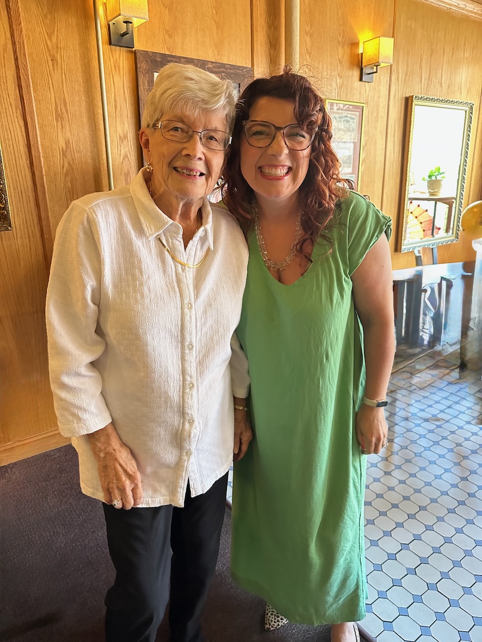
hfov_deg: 56.8
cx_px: 241
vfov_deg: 71.6
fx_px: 446
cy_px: 321
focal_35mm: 24
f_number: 1.78
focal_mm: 6.86
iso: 640
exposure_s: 1/60
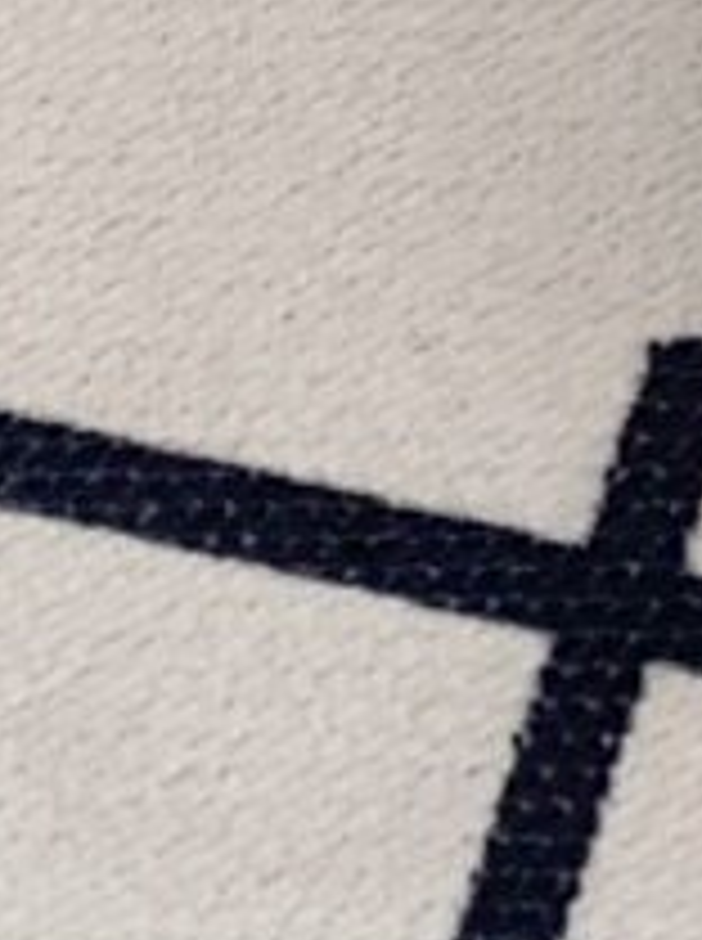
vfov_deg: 6.0
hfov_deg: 4.5
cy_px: -1084
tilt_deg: -43.9
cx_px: 1638
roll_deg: +12.1
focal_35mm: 319
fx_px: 8652
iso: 32
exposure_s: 1/122
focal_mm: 6
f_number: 2
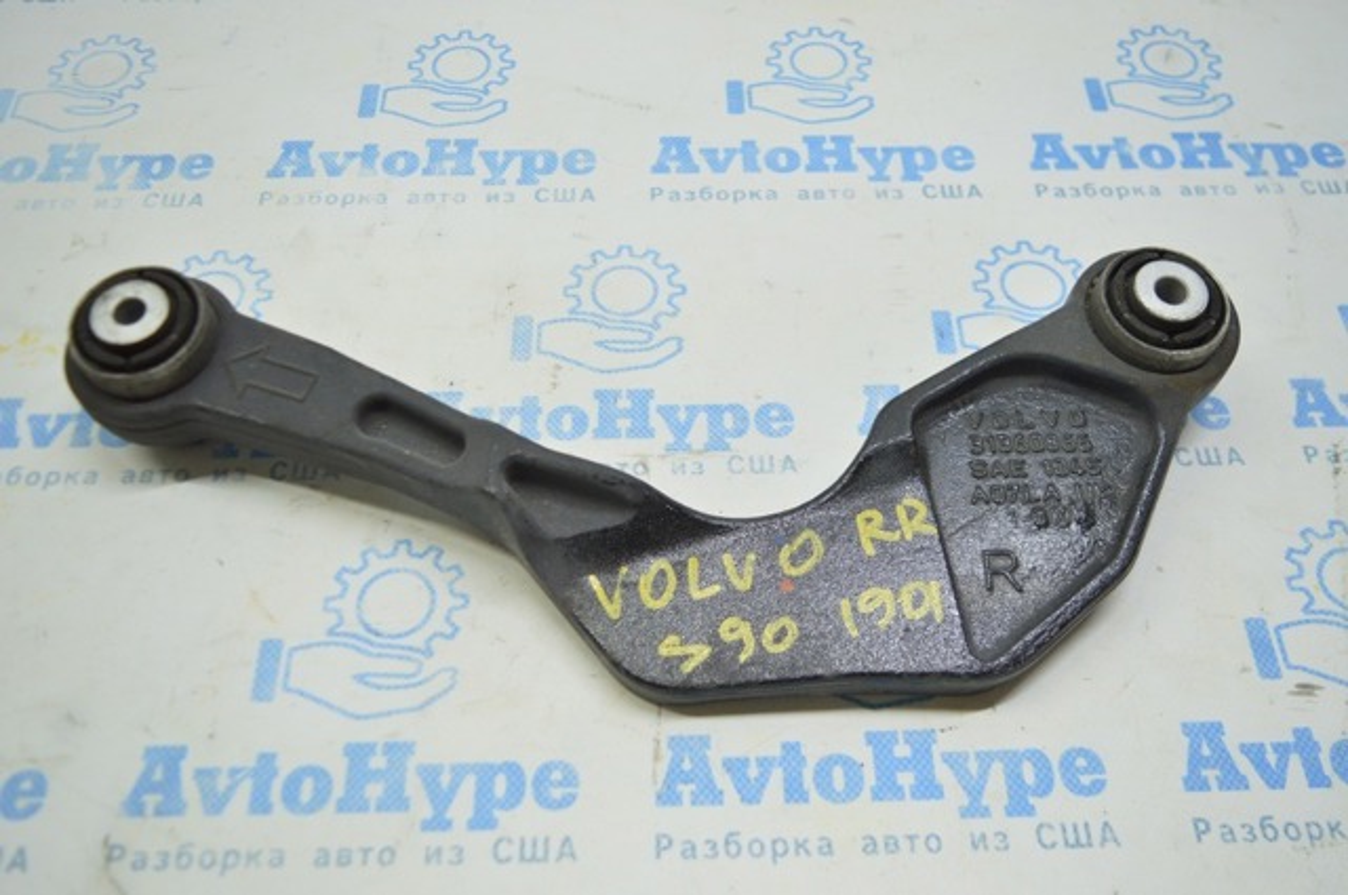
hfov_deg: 57.3
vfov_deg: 39.9
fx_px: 1234
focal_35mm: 33
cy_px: 448
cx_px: 674
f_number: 3.8
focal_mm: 22
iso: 400
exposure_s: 1/40
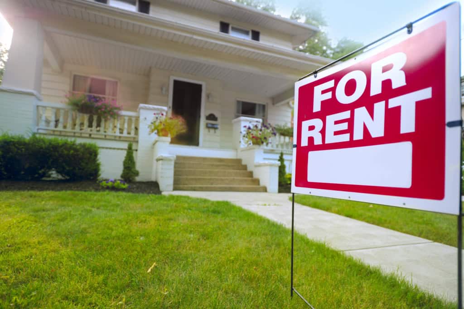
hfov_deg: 78.6
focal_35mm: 22
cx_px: 232
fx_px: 283
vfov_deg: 57.1
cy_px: 154
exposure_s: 1/160
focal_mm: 22
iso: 100
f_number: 2.8
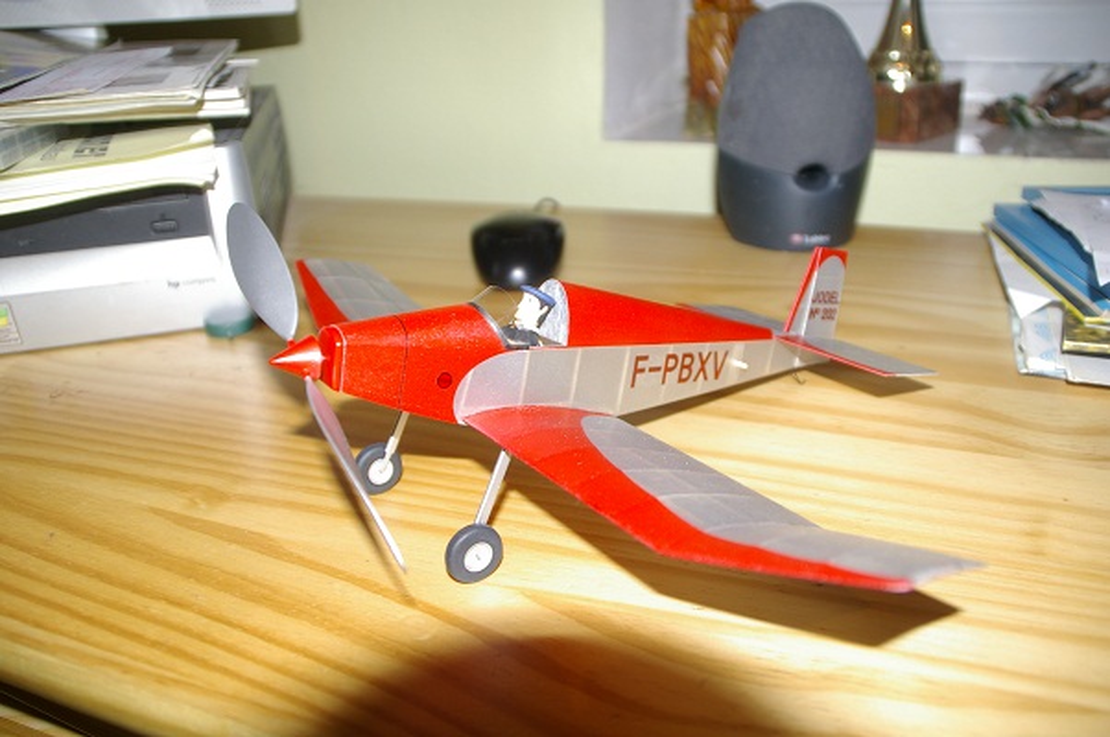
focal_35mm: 27
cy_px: 368
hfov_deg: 67.4
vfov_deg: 47.8
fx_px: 832
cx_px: 555
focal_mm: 18
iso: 400
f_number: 4
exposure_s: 1/30
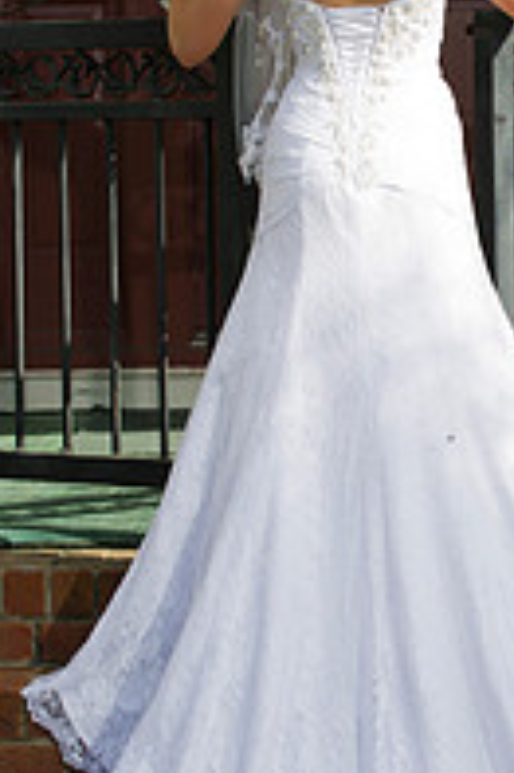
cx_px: 426
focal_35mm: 187
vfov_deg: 11.0
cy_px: 334
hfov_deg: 7.3
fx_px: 4012
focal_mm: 82
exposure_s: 1/250
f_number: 7.1
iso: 250
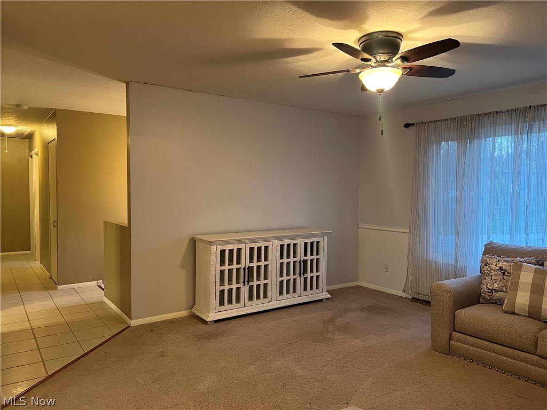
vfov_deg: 53.1
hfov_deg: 67.3
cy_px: 205
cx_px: 274
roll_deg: -0.3
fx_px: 411
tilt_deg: -3.1
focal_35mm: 26
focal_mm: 5.7
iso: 250
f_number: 1.5
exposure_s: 1/60
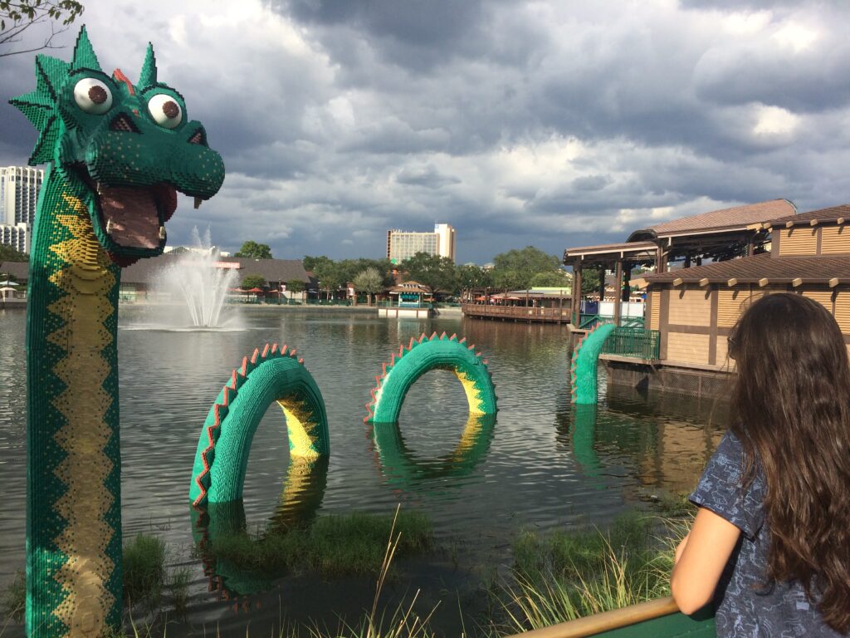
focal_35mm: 29
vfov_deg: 48.2
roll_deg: -1.0
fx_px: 712
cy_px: 319
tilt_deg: -2.3
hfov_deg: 61.7
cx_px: 425
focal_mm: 4.15
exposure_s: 1/2933
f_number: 2.2
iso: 32
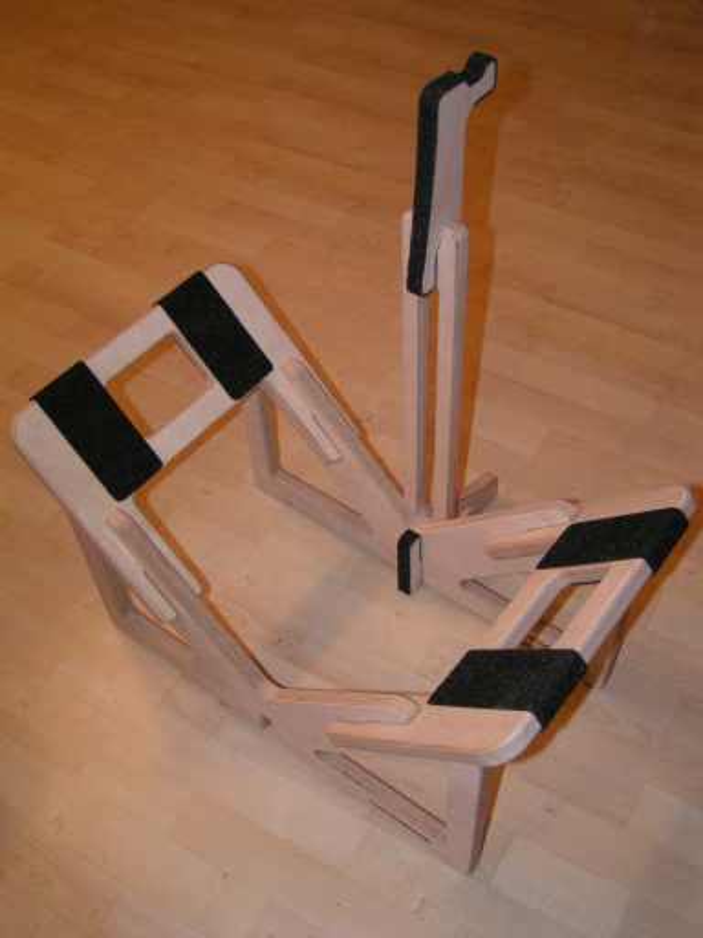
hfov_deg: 37.7
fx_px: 1029
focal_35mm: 38
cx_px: 352
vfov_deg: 49.0
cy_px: 469
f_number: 2.8
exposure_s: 1/40
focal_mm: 5.8
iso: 200
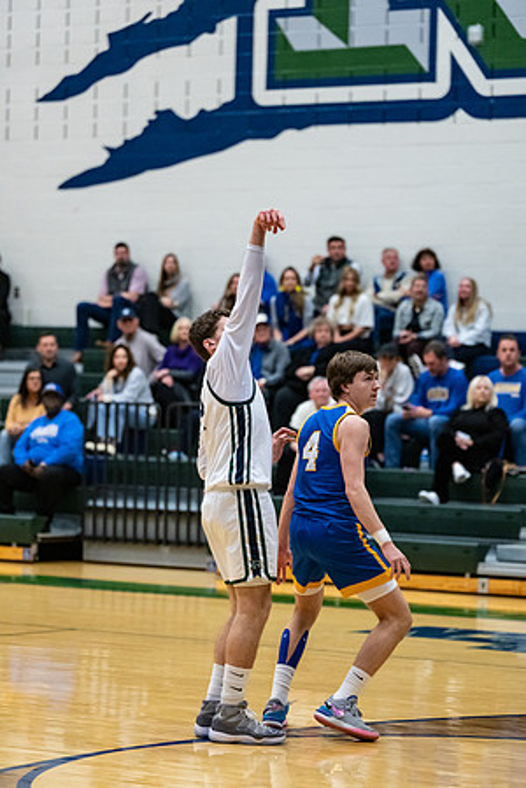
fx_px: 2674
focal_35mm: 122
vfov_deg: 16.8
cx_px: 263
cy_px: 394
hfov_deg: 11.2
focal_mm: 122
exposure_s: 1/1000
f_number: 2.8
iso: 6400
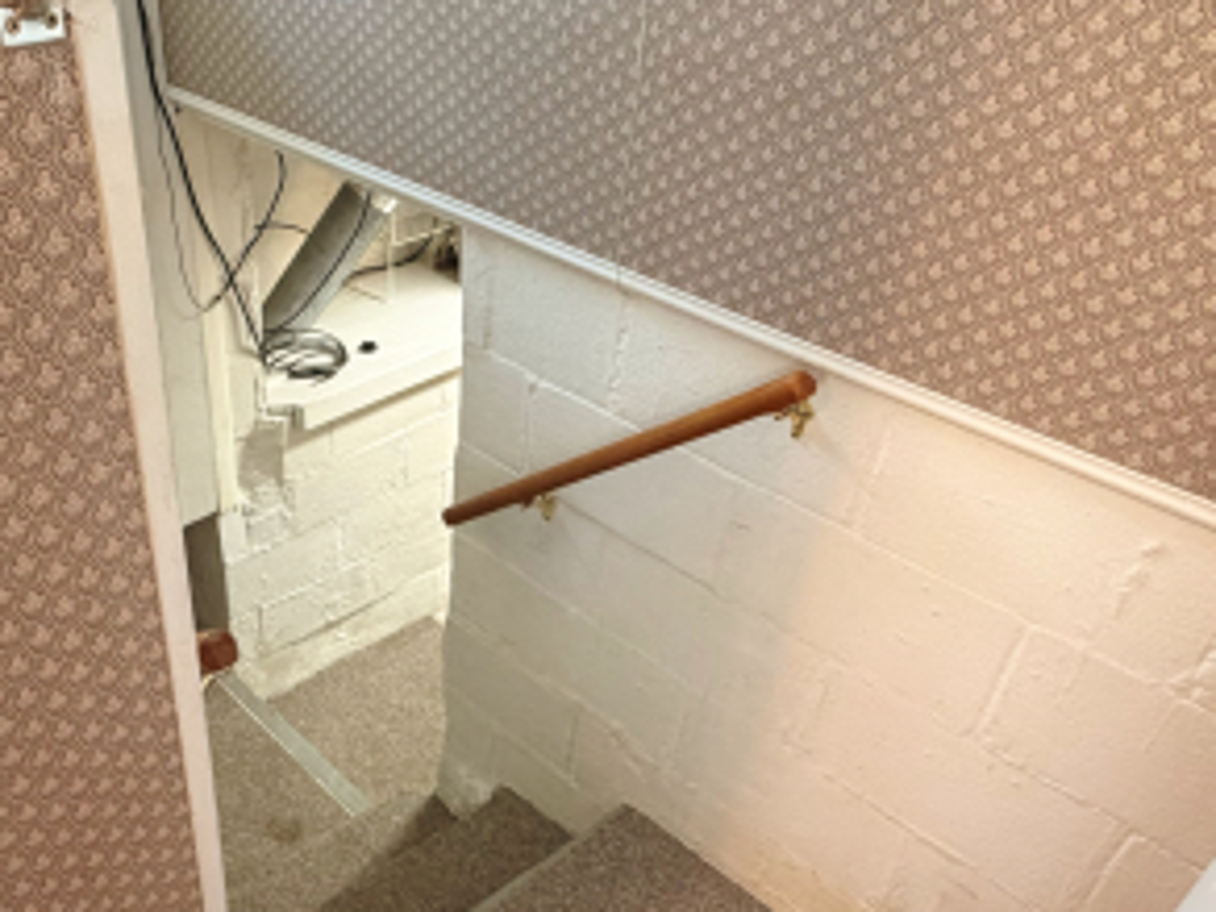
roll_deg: -0.1
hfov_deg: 55.4
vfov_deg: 43.6
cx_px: 385
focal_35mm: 32
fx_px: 1124
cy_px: 596
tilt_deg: -39.4
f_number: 2.2
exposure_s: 1/60
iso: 400
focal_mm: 2.22
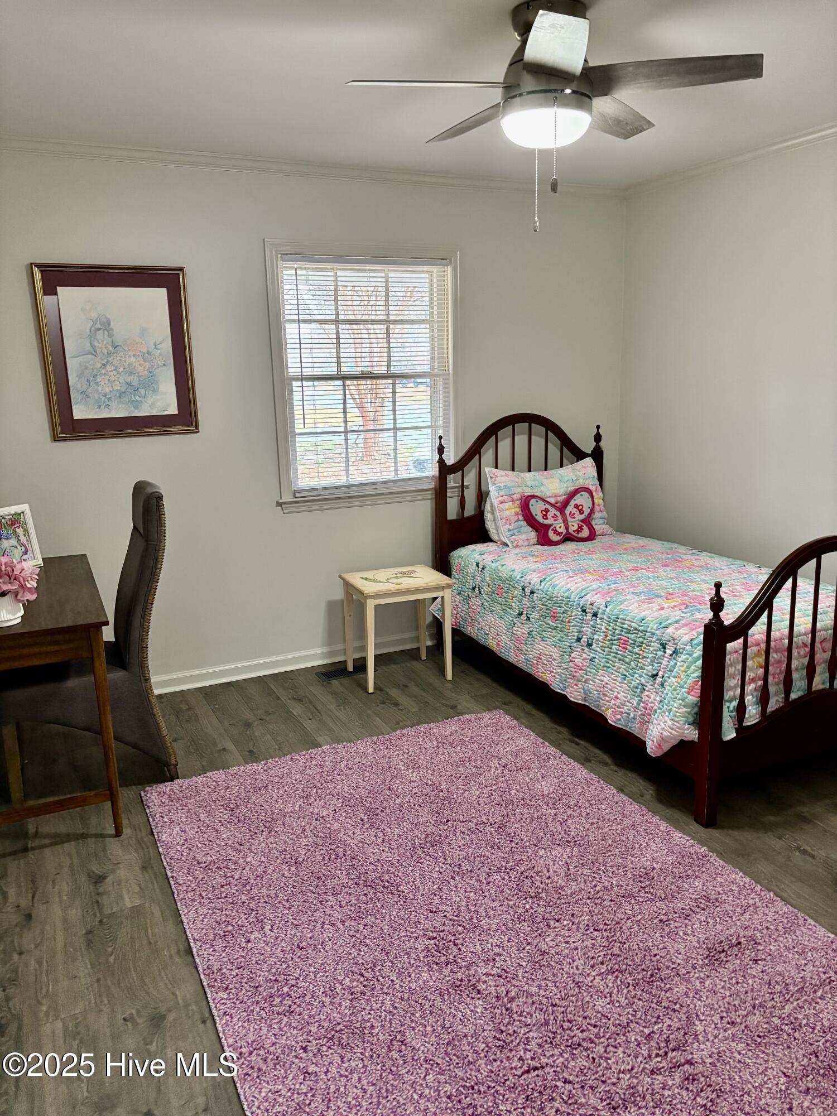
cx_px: 418
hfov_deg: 53.1
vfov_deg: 67.3
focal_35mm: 26
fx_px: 838
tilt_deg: -11.2
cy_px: 558
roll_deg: +0.8
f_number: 1.6
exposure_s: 1/60
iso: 320
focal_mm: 5.96
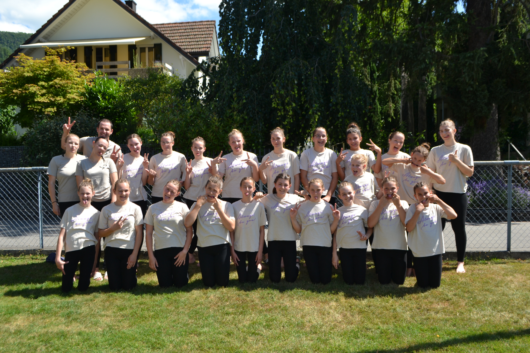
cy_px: 176
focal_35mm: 33
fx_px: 486
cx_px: 265
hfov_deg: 57.2
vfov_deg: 40.0
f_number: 7.1
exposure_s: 1/200
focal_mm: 22
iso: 100
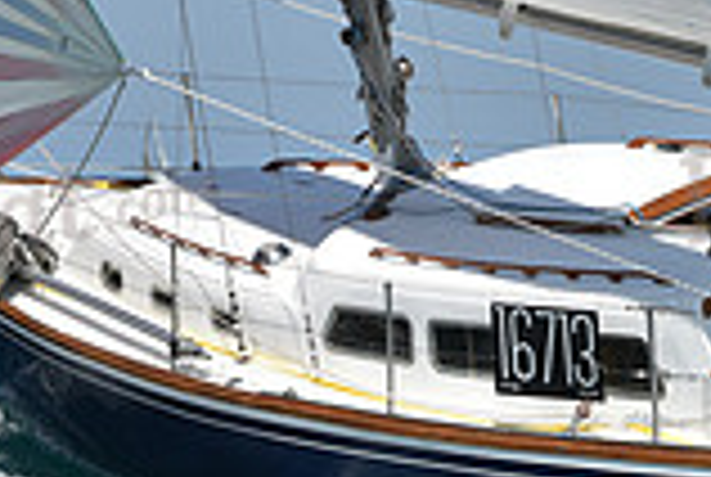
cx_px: 450
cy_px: -43
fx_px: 5659
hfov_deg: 7.2
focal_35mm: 286
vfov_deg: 4.8
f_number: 7.1
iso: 250
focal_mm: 78
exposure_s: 1/1600
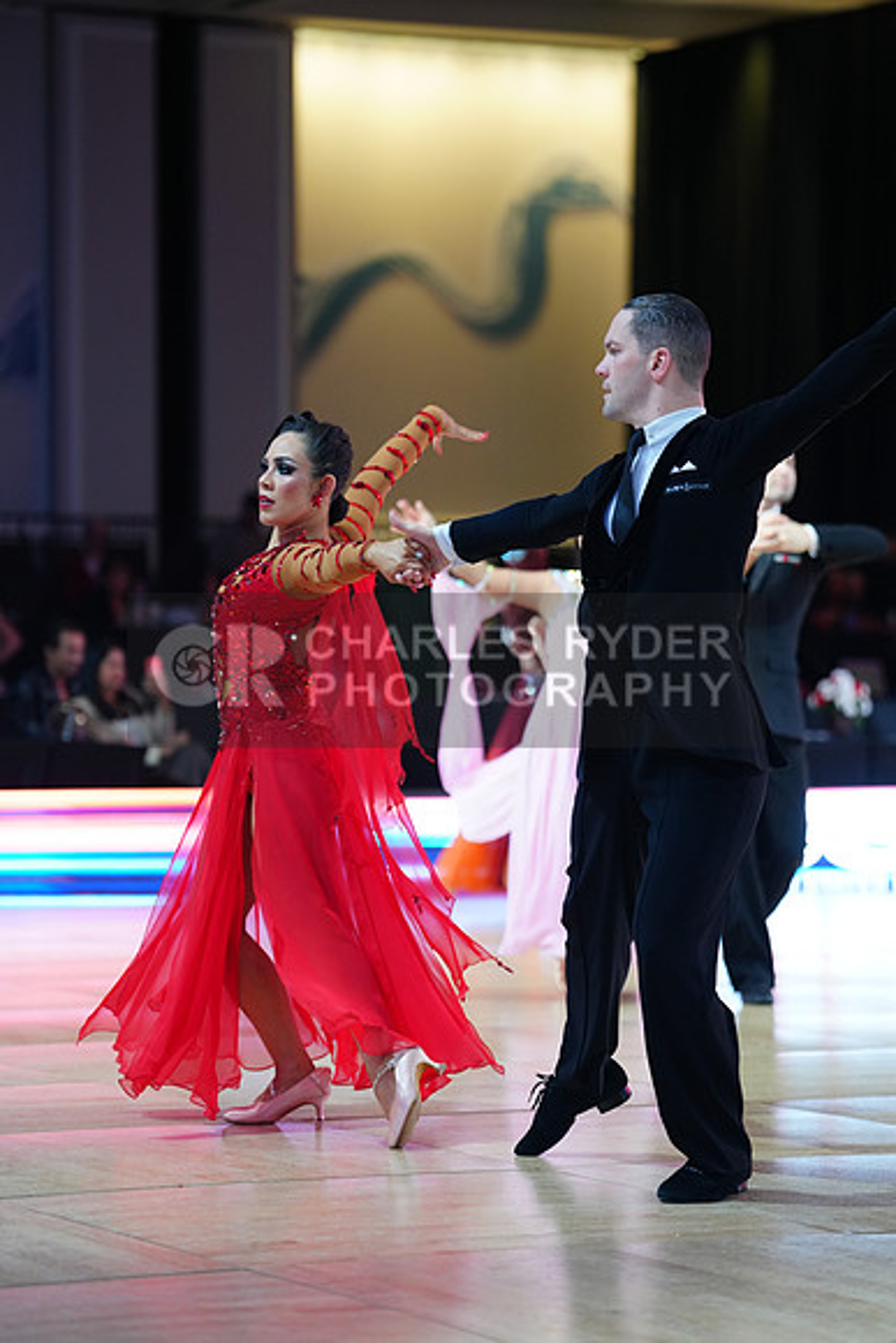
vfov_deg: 16.4
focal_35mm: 125
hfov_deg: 11.0
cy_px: 672
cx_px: 448
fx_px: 4664
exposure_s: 1/400
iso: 1250
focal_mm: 125
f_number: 2.8
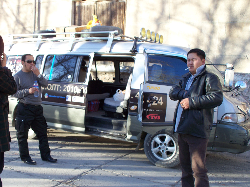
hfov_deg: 42.7
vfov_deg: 32.8
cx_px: 98
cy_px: 110
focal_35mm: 44
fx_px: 318
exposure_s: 1/100
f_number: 2.8
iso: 64
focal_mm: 7.54
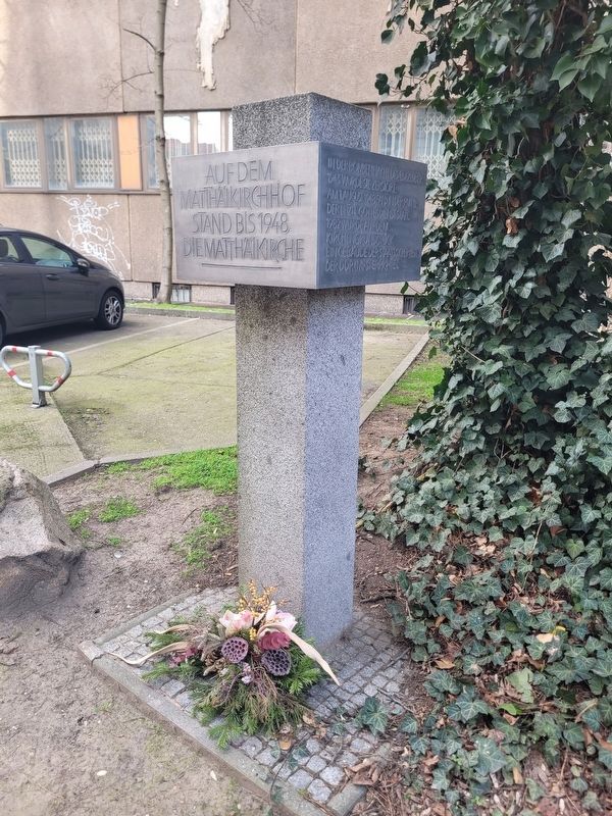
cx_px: 306
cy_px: 408
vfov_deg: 67.3
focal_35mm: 26
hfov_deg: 53.1
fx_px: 613
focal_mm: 5.4
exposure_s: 1/120
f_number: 1.8
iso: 50
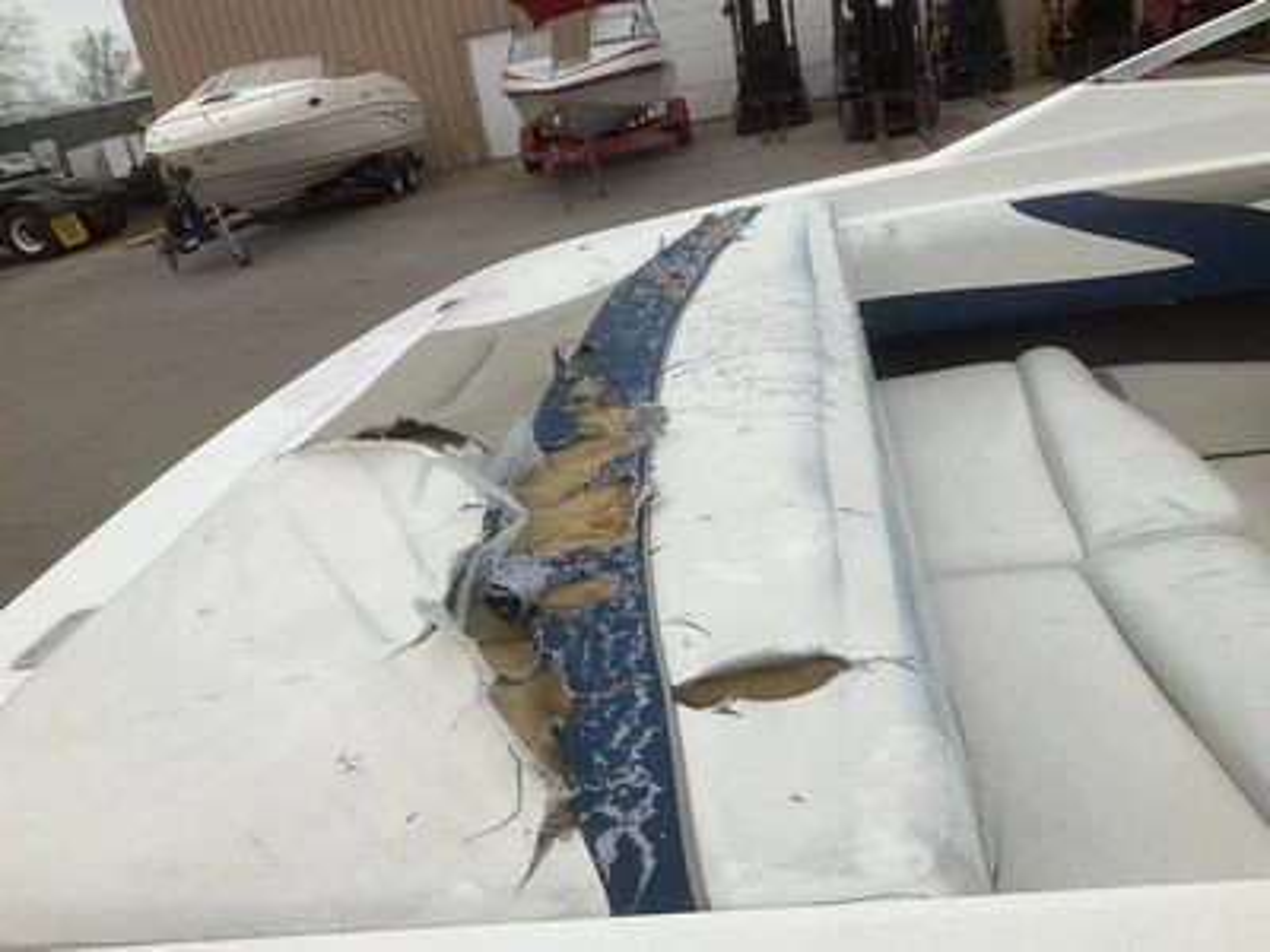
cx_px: 635
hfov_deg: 61.7
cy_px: 476
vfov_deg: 48.2
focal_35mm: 29
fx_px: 1064
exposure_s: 1/3322
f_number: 1.8
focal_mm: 3
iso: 25
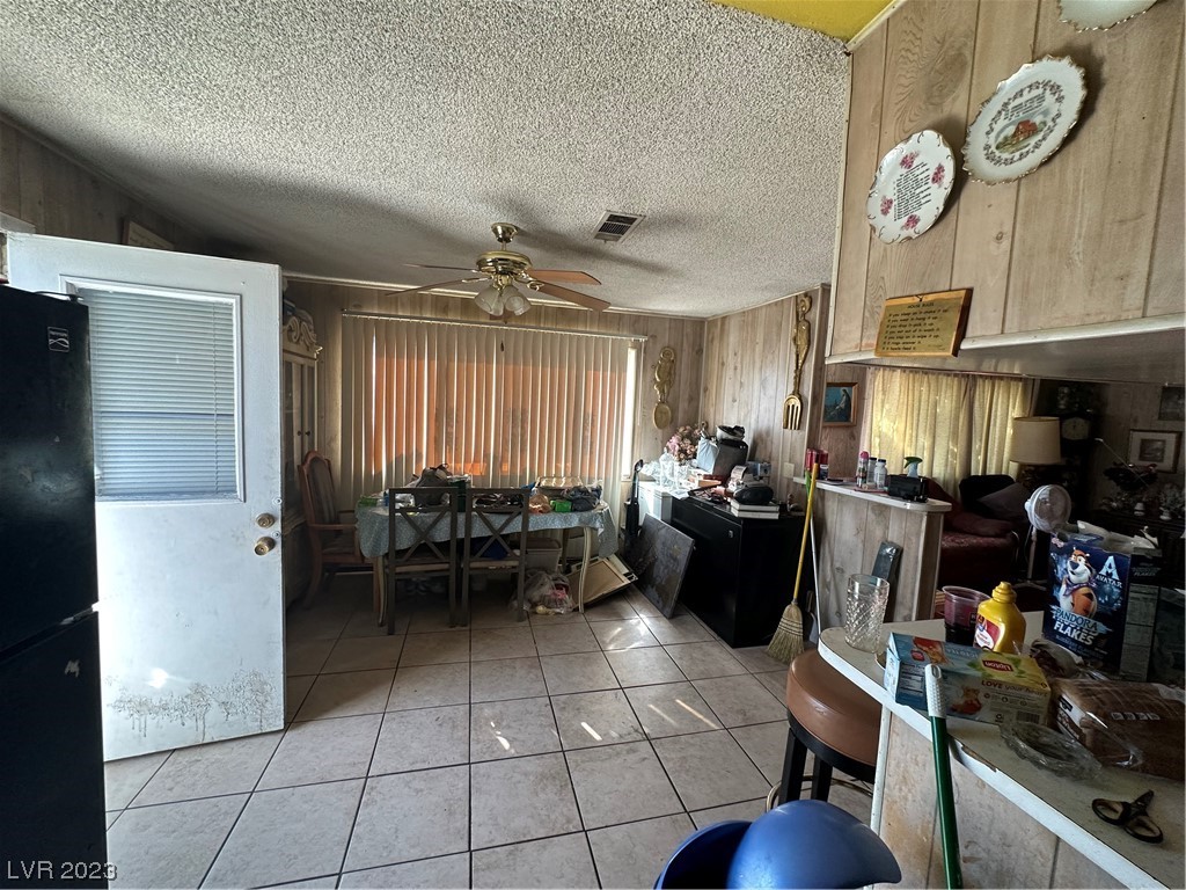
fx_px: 480
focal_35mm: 14
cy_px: 445
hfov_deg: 102.1
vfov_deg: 85.7
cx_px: 593
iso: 160
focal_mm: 2.22
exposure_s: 1/99
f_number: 2.2
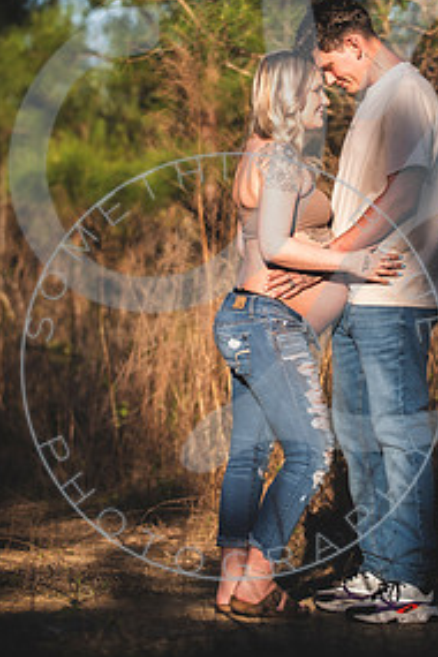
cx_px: 339
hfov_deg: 8.3
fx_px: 3029
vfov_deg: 12.4
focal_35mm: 166
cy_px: 191
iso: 100
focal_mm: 105
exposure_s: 1/1000
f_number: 2.8
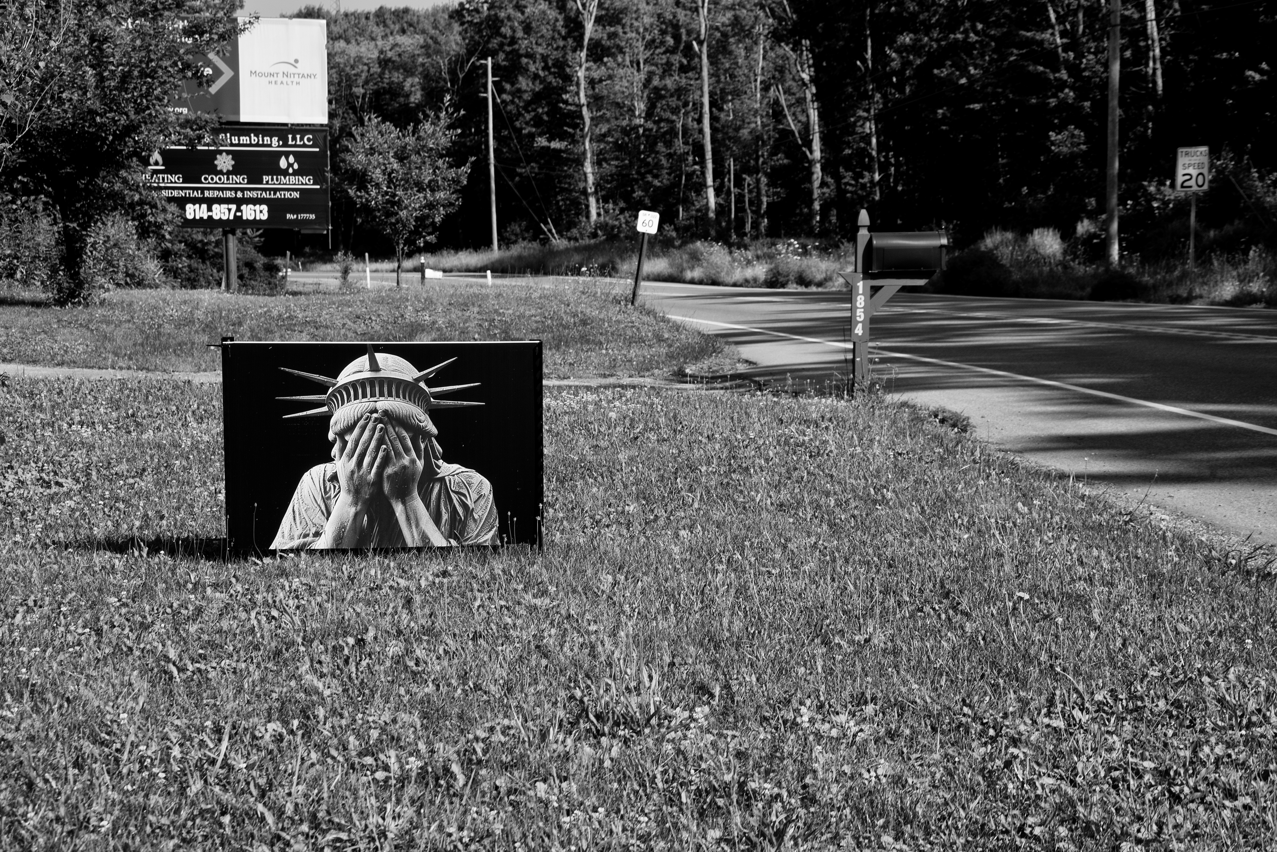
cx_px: 638
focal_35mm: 66
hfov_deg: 30.5
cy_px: 426
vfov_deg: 20.6
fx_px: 2342
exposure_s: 1/250
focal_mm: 66
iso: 400
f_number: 14
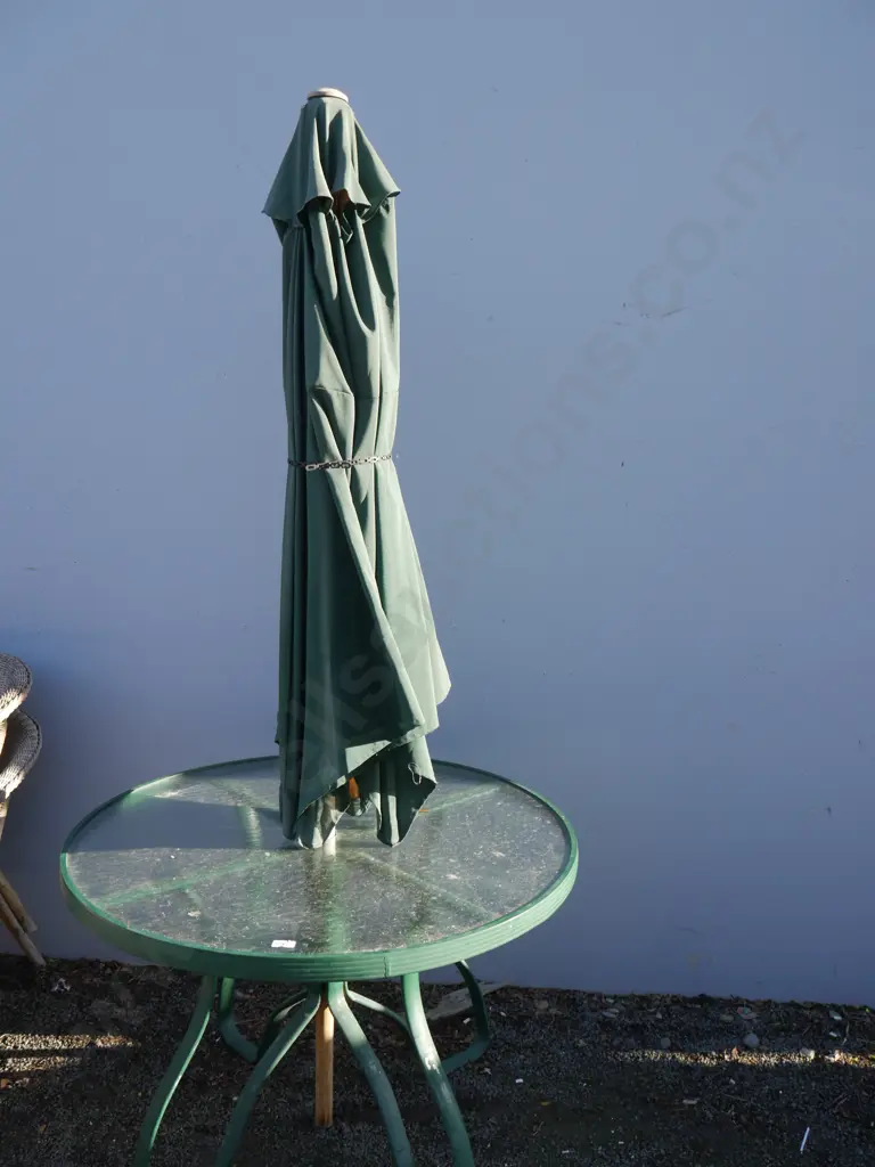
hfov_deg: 46.8
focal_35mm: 30
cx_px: 438
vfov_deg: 60.0
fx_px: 1011
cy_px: 584
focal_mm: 15
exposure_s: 1/200
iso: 200
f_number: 5
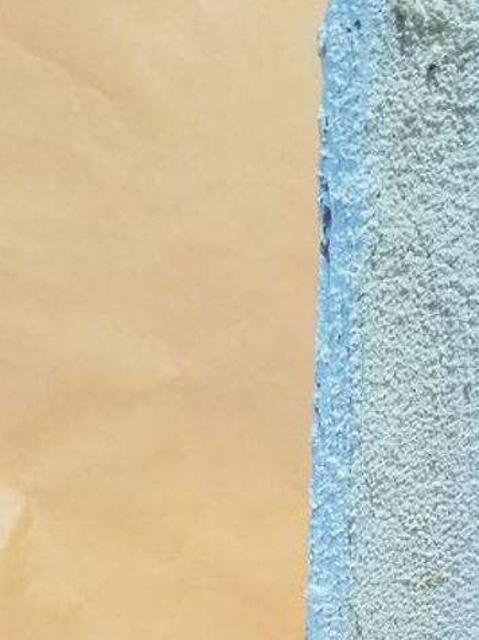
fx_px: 1347
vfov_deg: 23.6
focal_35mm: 73
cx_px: 297
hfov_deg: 20.1
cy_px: 829
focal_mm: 4.2
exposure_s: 1/18
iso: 200
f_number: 1.7
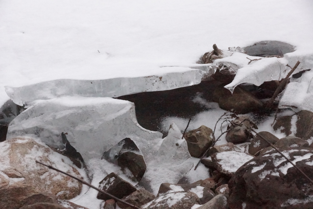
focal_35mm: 112
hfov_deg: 18.2
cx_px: 156
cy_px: 104
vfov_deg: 12.2
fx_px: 978
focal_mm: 75
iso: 12800
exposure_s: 1/2500
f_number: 9
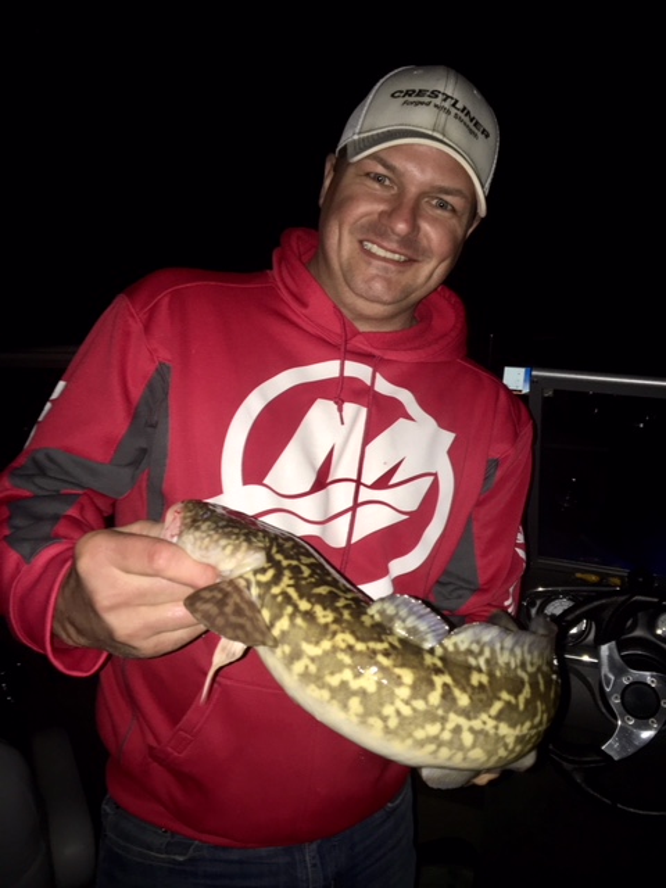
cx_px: 333
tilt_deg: -11.7
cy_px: 444
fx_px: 744
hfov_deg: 48.2
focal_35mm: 29
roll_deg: +0.5
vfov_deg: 61.7
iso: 50
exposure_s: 1/16
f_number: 2.2
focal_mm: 4.15
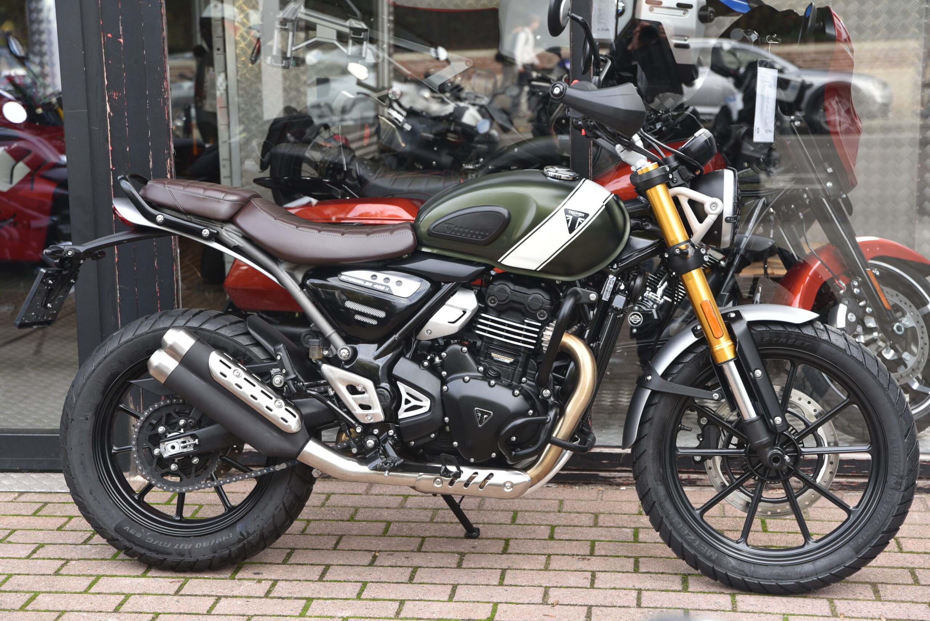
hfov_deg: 32.4
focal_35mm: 62
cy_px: 310
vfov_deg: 21.9
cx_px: 465
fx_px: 1602
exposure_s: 1/60
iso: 200
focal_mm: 62
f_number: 4
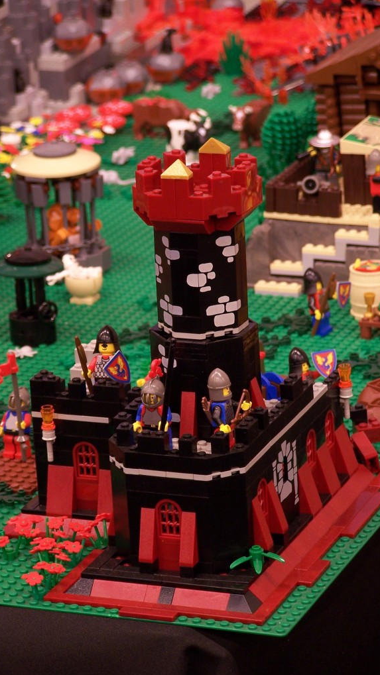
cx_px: 172
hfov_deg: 6.6
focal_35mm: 185
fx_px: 3315
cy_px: 338
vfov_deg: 11.6
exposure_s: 1/2
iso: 80
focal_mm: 28
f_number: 3.2
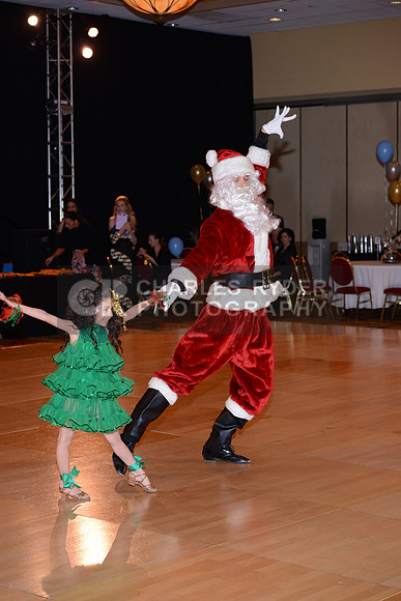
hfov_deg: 19.5
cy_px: 300
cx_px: 200
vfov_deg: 28.8
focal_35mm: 70
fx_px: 1169
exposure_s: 1/200
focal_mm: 70
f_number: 5
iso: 1600
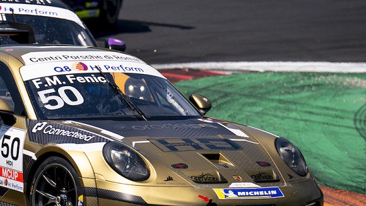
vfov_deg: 2.7
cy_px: 95
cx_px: 83
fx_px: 4350
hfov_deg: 4.8
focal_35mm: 448
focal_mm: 200
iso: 100
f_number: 2.8
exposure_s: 1/4000
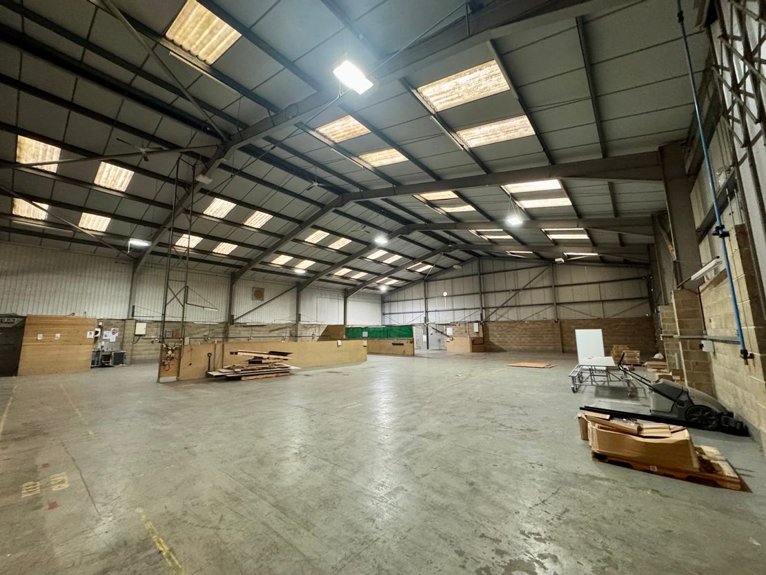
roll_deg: +0.5
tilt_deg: +8.4
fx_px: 310
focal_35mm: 14
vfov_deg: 85.7
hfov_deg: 102.1
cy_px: 288
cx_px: 383
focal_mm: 2.22
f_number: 2.2
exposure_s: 1/50
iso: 640
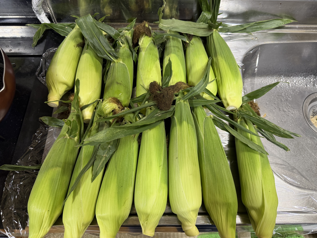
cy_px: 119
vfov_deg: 56.8
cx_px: 158
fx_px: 220
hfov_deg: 71.6
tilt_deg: -63.7
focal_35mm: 24
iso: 200
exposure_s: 1/60
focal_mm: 6.76
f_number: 1.78
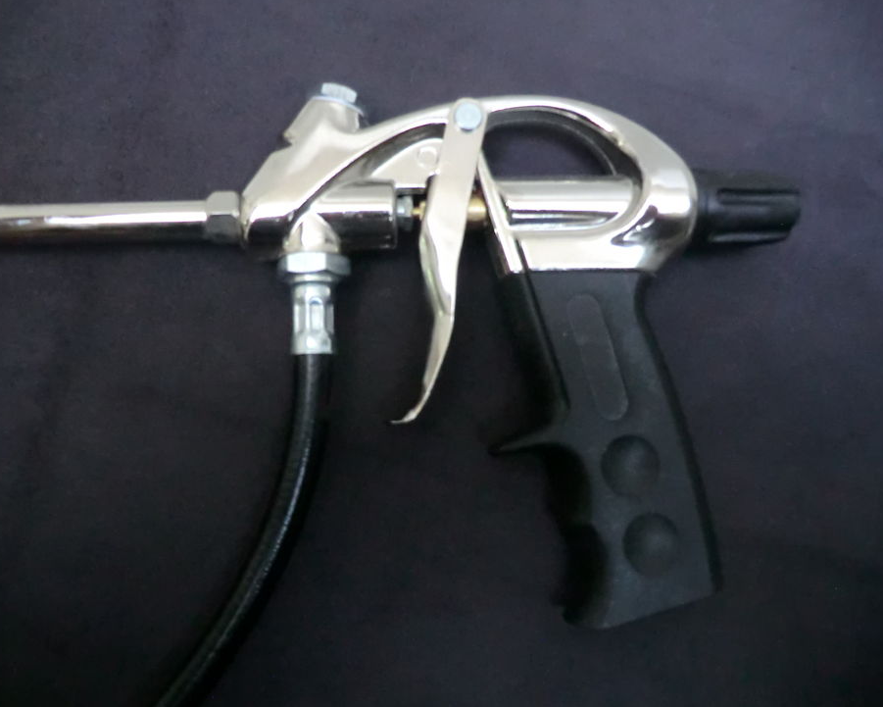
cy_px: 347
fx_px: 680
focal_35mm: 26
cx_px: 414
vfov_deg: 54.9
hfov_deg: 66.0
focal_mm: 4.3
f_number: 3.2
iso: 800
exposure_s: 1/25
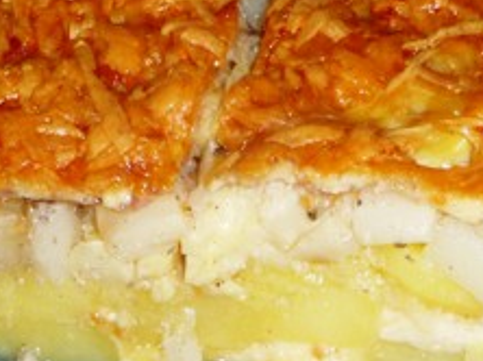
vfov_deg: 11.4
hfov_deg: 15.2
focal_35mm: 130
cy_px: 209
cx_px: 161
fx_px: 1812
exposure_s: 1/30
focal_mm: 7.6
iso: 100
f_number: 4.1
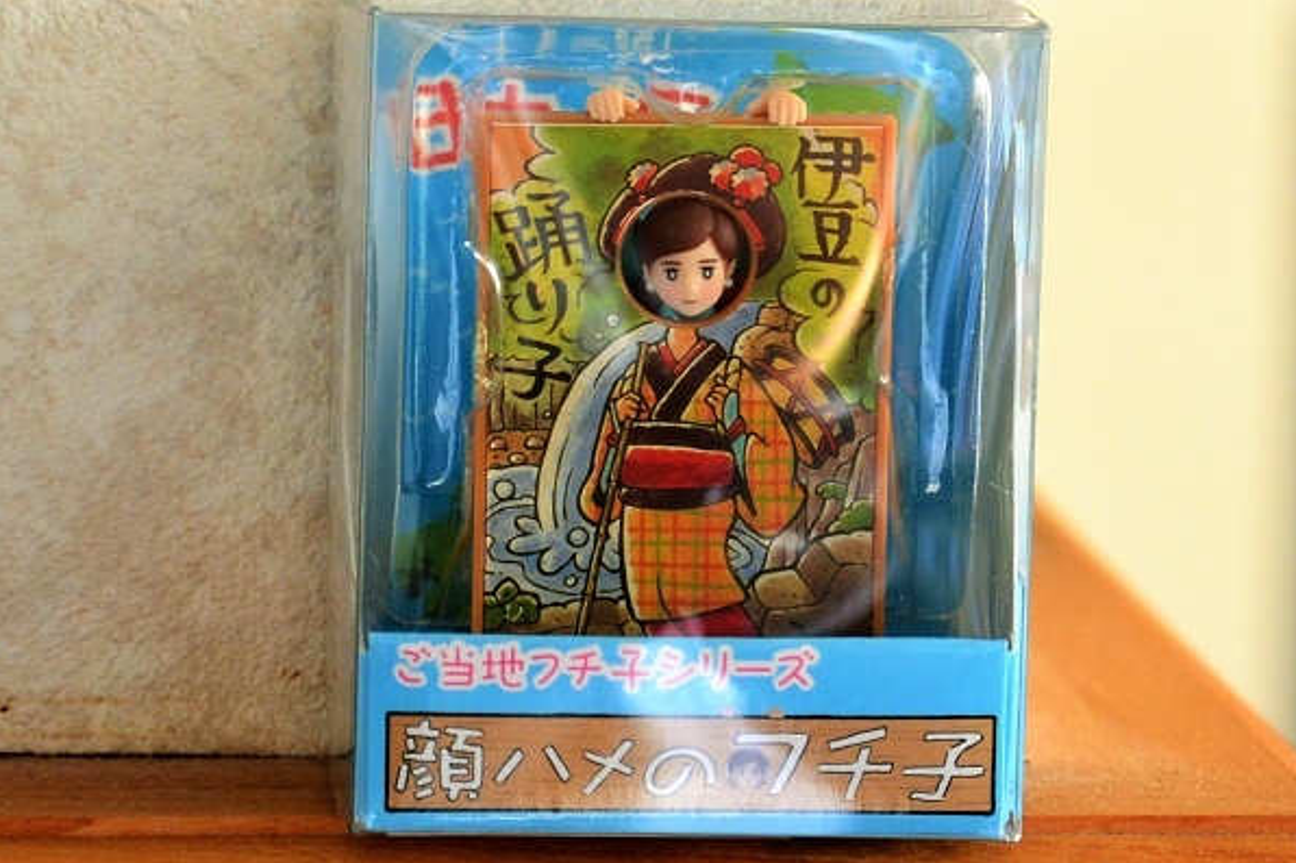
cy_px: 434
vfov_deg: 10.6
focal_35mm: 129
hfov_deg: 15.9
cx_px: 648
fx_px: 4642
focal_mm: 47.5
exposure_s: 1/80
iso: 400
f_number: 4
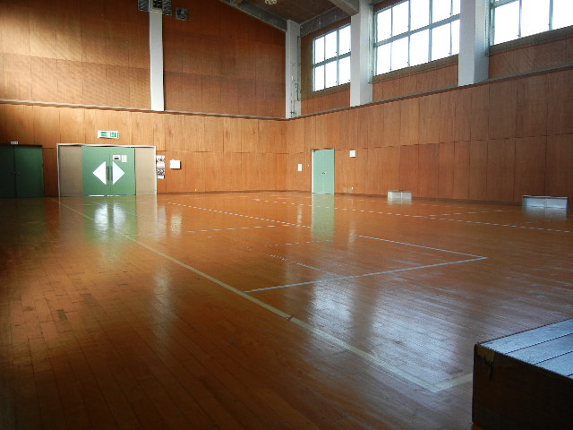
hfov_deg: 60.0
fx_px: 497
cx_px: 286
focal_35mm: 30
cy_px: 215
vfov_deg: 46.8
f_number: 3.5
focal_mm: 5.4
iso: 160
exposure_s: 1/69.8
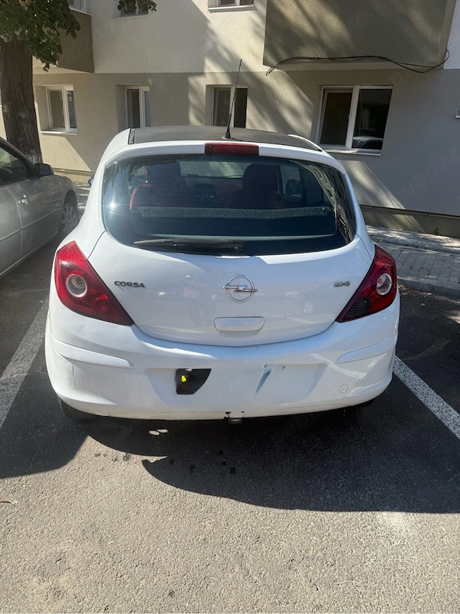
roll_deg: -2.7
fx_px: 425
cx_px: 230
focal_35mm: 24
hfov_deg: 56.8
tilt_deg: -21.5
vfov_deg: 71.6
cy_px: 307
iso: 100
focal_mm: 6.76
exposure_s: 1/3021
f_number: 1.78
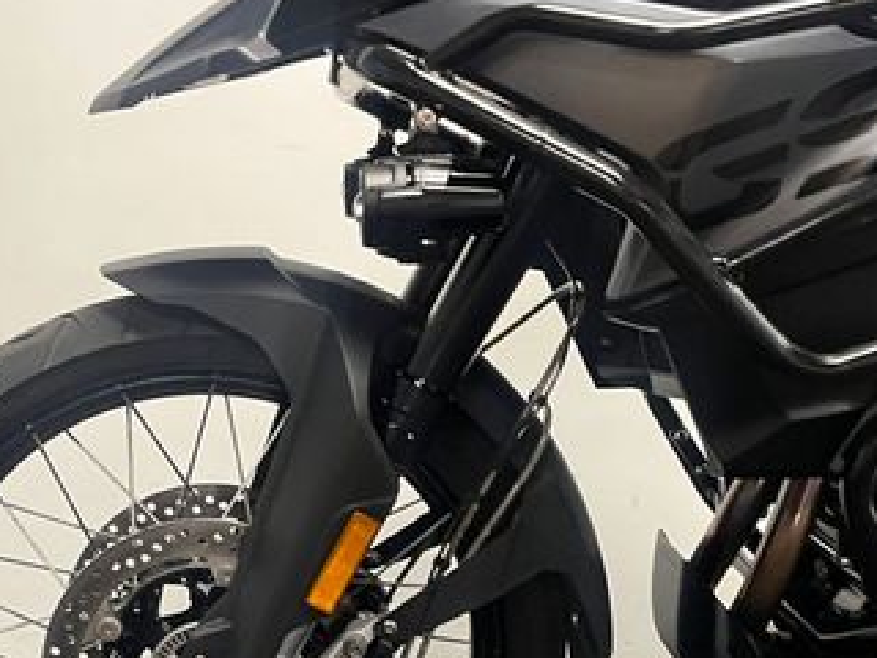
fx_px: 1317
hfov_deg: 36.6
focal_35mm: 52
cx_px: 340
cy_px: 551
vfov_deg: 27.3
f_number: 1.6
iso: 250
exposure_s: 1/50
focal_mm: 5.1
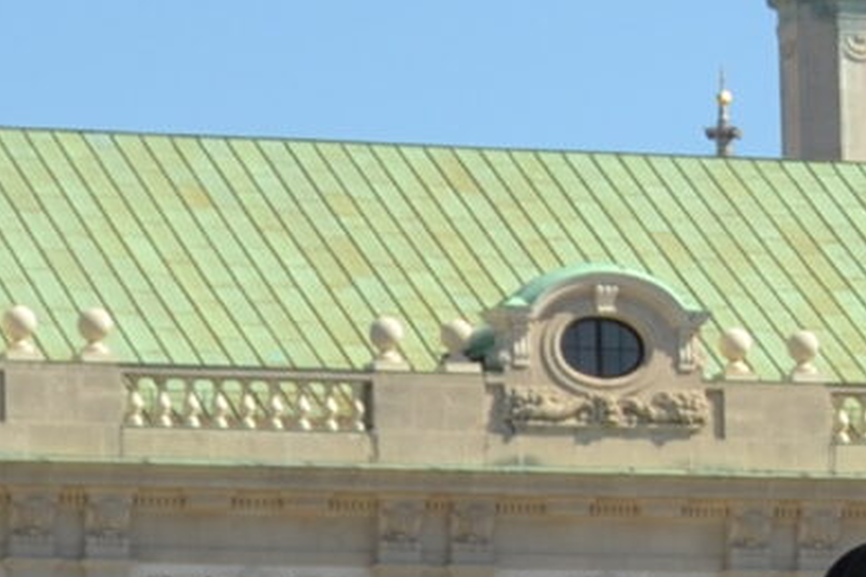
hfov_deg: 6.0
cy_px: 565
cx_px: 1777
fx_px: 8079
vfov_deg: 4.1
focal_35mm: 336
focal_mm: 34
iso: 100
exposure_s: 1/250
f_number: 8
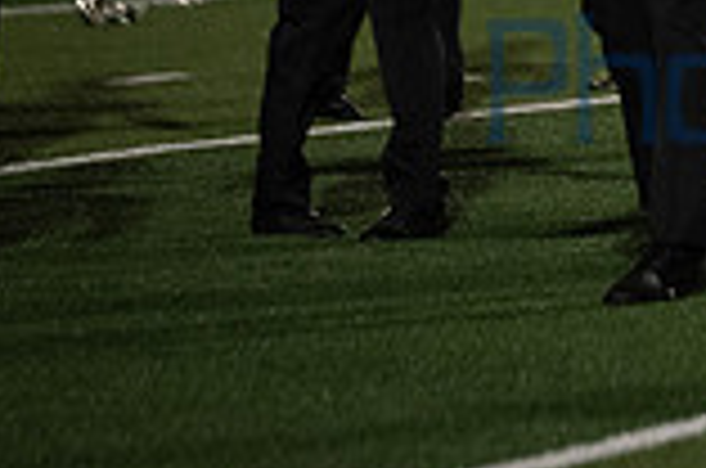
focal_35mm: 667
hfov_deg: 3.1
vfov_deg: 2.0
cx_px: 1142
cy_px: -286
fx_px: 13054
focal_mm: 180
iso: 3200
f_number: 2.8
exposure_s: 1/1250
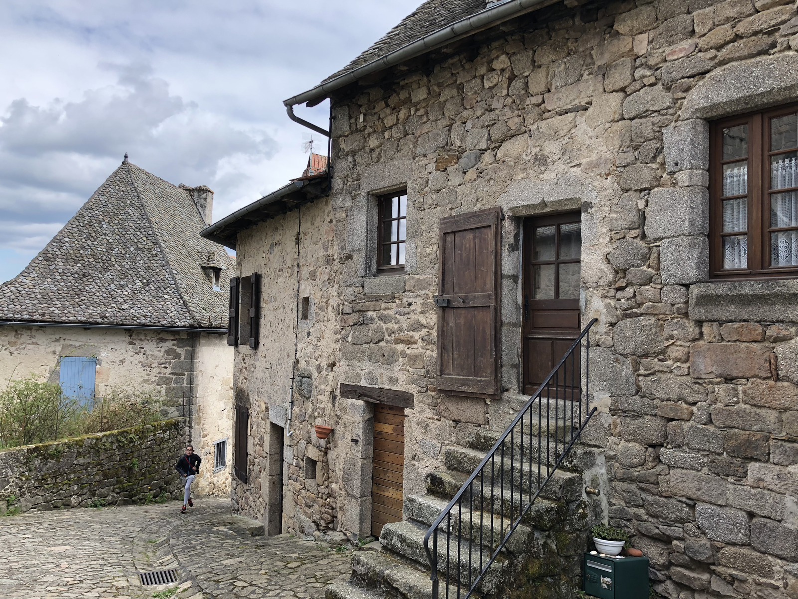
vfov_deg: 49.7
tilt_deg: +3.9
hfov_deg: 63.4
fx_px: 645
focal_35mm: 28
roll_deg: -0.8
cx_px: 399
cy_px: 300
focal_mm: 4
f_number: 1.8
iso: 20
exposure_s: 1/539
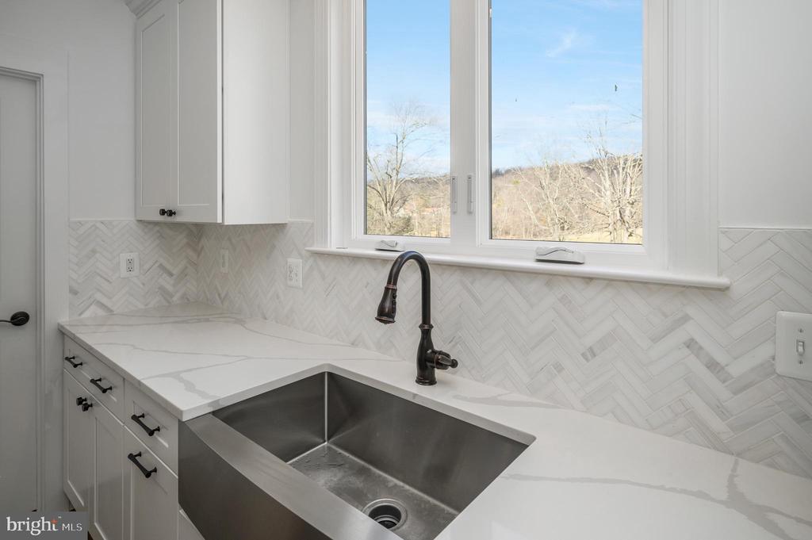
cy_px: 270
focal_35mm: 18
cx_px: 406
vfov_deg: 68.8
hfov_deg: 91.7
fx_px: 394
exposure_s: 1/160
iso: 100
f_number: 6.3
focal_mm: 17.5
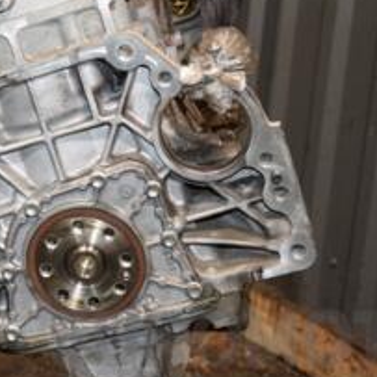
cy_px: 91
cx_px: 17
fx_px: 1161
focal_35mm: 94
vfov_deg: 18.3
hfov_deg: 18.1
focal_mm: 25
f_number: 5
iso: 800
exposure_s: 1/60
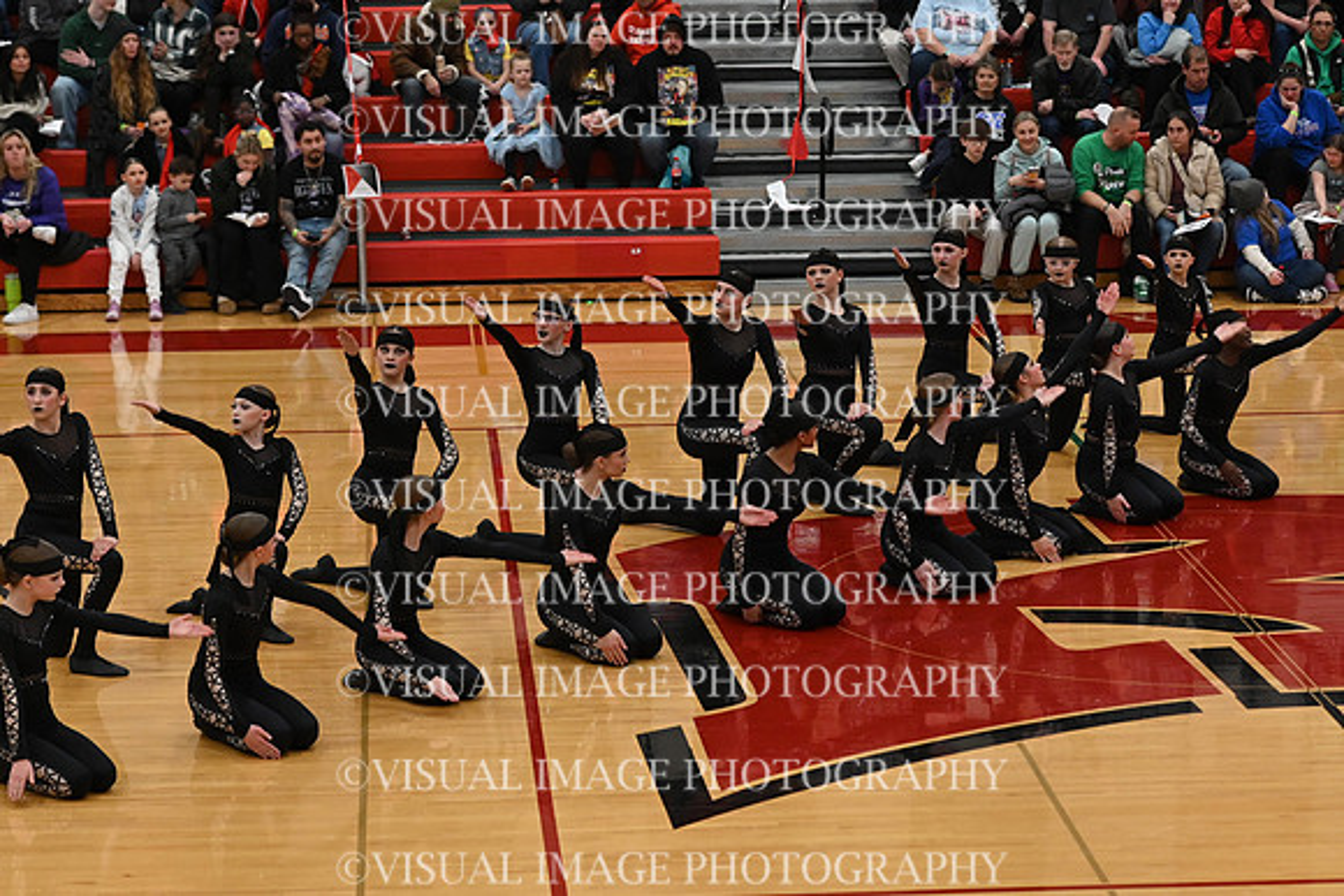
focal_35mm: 105
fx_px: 3921
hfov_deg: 19.5
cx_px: 672
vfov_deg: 13.0
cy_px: 448
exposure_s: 1/400
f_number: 4
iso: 3200
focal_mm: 70
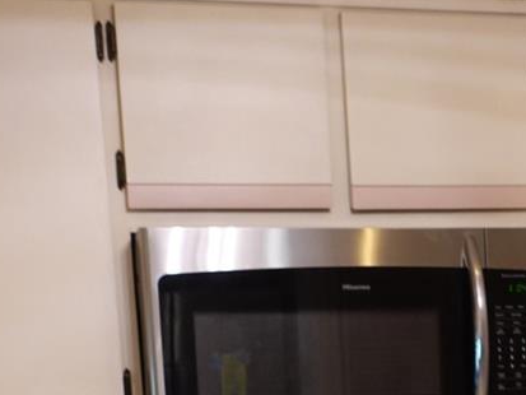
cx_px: 473
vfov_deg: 14.3
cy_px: 631
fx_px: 1444
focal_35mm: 95
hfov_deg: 20.2
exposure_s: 1/40
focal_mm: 13.24
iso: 500
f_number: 2.8
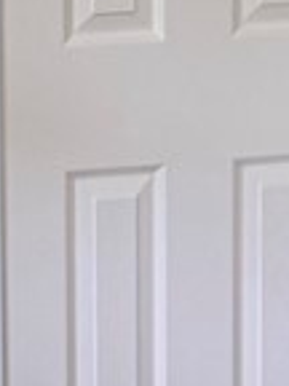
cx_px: 96
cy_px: 0
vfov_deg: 11.4
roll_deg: +1.5
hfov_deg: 8.7
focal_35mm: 171
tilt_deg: -5.7
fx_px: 1904
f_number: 1.78
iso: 200
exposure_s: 1/60
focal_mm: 6.76
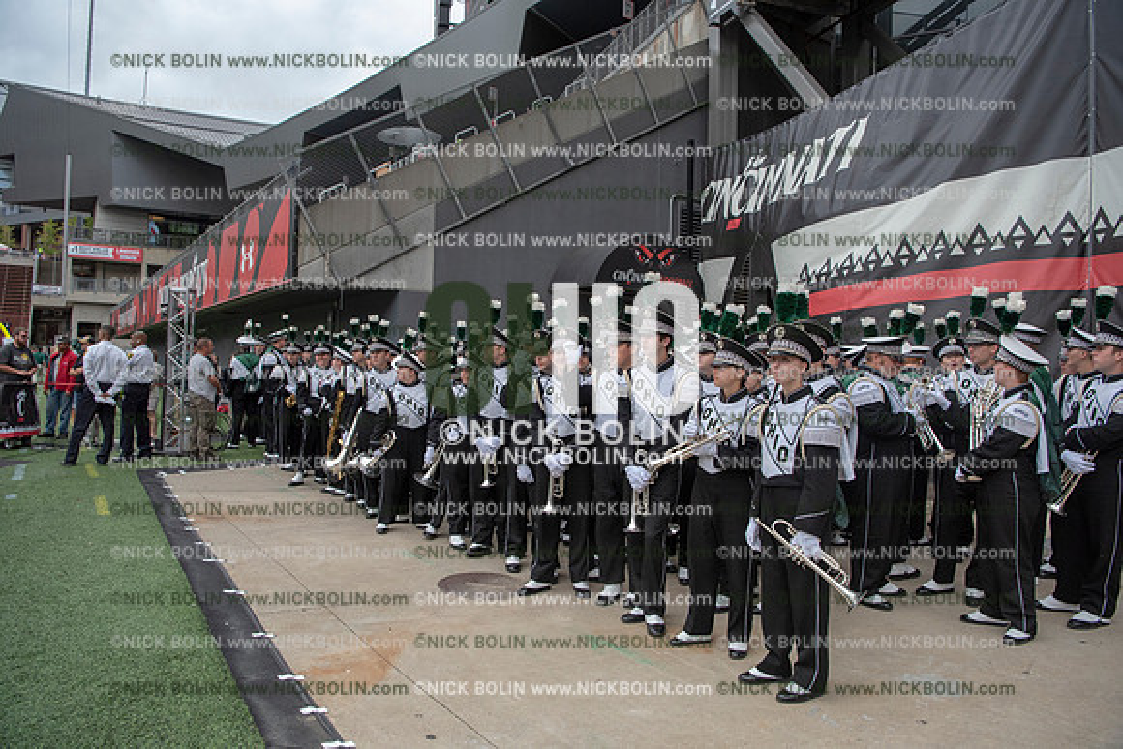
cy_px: 374
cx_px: 562
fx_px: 749
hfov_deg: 73.7
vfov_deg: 53.2
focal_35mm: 24
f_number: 5
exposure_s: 1/2000
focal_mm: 24
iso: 1250
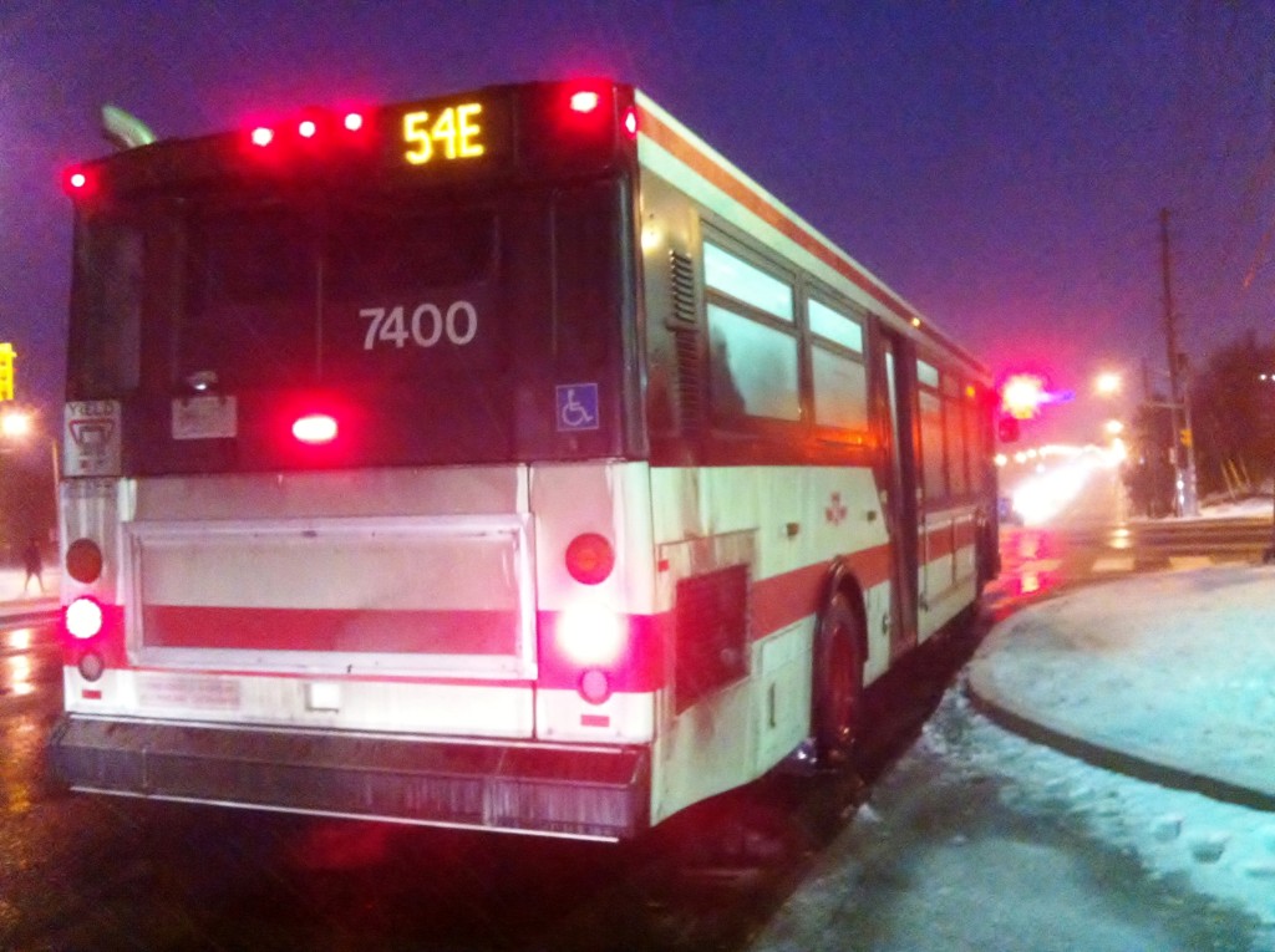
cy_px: 476
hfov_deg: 52.7
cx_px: 638
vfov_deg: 40.6
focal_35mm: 35
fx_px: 1287
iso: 800
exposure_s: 1/15
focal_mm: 3.85
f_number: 2.8
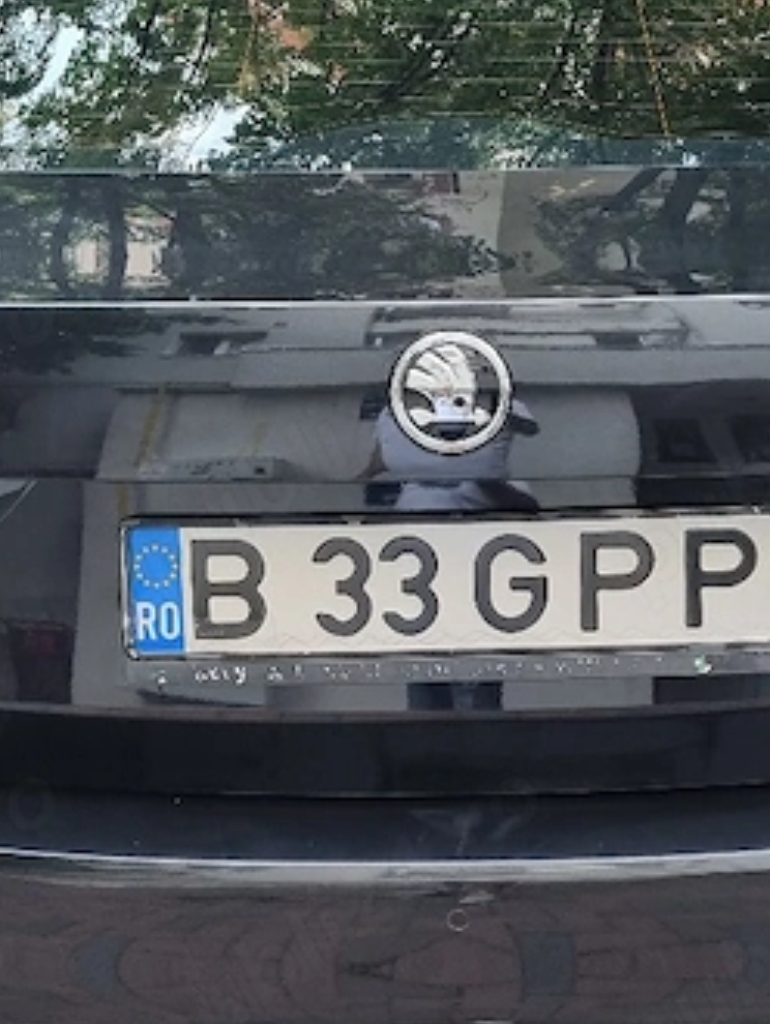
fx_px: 1866
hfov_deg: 23.3
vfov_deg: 30.7
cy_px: 512
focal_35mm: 63
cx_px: 463
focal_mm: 5.4
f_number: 1.8
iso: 160
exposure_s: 1/100
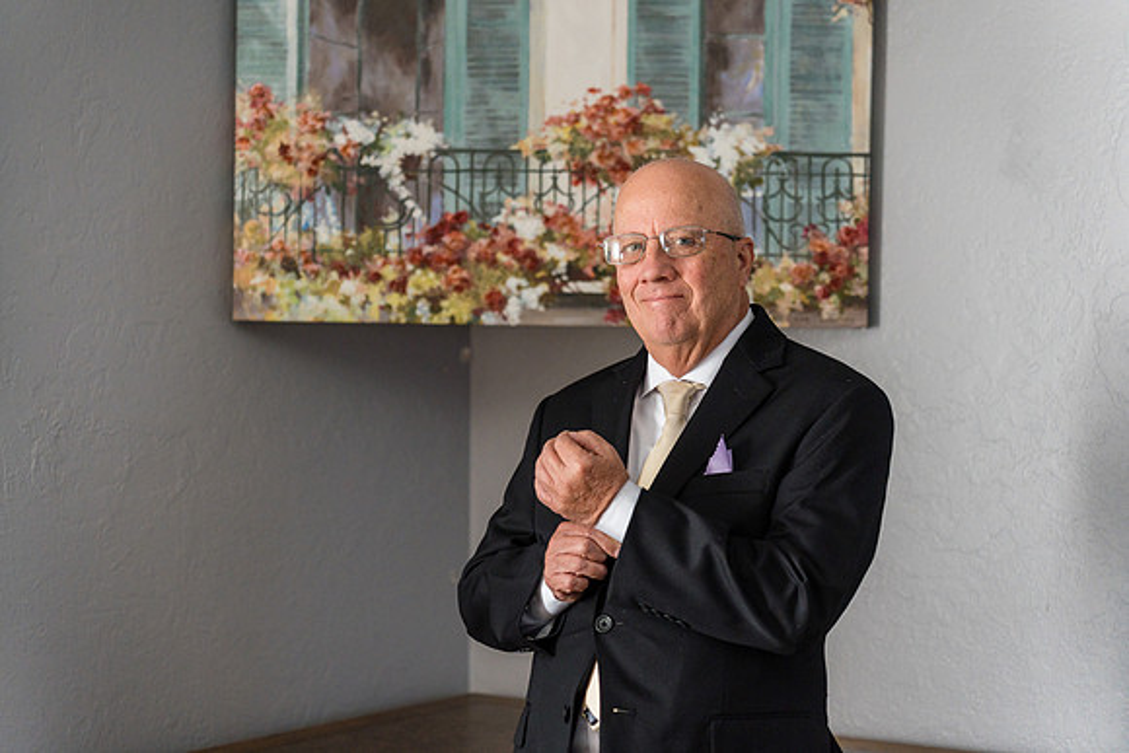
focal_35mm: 81
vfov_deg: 17.0
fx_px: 2526
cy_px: 349
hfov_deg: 25.2
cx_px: 523
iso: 400
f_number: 2.8
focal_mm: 75
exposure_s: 1/250
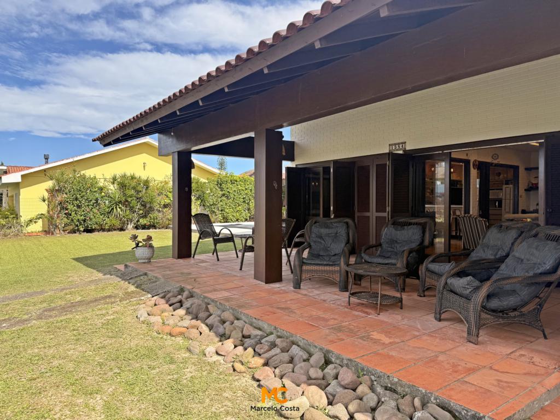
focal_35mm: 24
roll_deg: +0.7
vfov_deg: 56.8
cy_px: 210
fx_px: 388
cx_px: 280
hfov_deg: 71.6
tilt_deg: -0.5
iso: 80
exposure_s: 1/3021
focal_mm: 6.76
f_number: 1.78
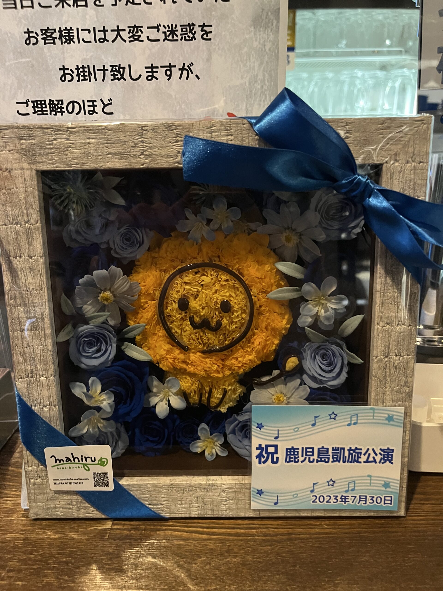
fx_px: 444
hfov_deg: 53.1
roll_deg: +1.0
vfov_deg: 67.3
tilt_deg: -21.0
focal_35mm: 26
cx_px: 222
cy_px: 296
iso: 640
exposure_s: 1/30
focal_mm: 5.1
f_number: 1.6
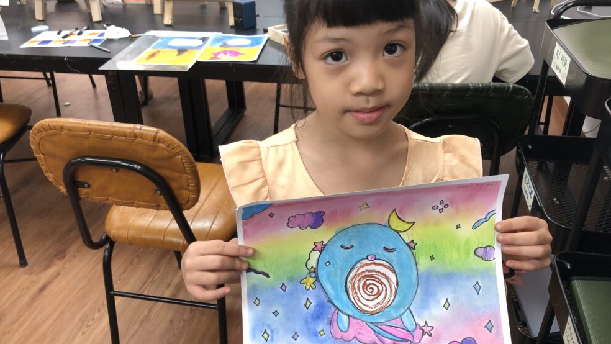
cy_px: 169
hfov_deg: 62.6
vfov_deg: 37.8
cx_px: 304
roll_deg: +1.7
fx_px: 502
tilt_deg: -30.1
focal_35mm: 31
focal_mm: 3.99
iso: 32
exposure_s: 1/30
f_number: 1.8
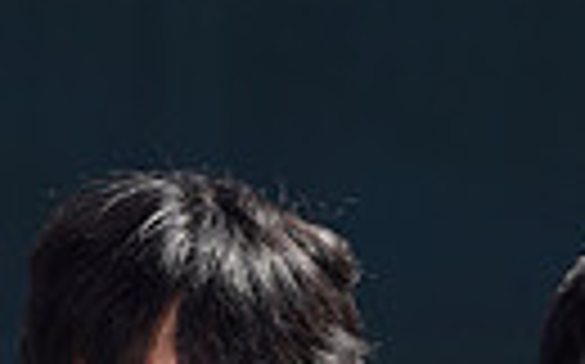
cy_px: 838
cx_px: 333
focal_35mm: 1218
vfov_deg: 1.1
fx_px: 19402
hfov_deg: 1.7
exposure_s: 1/250
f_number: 9
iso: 100
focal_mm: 268
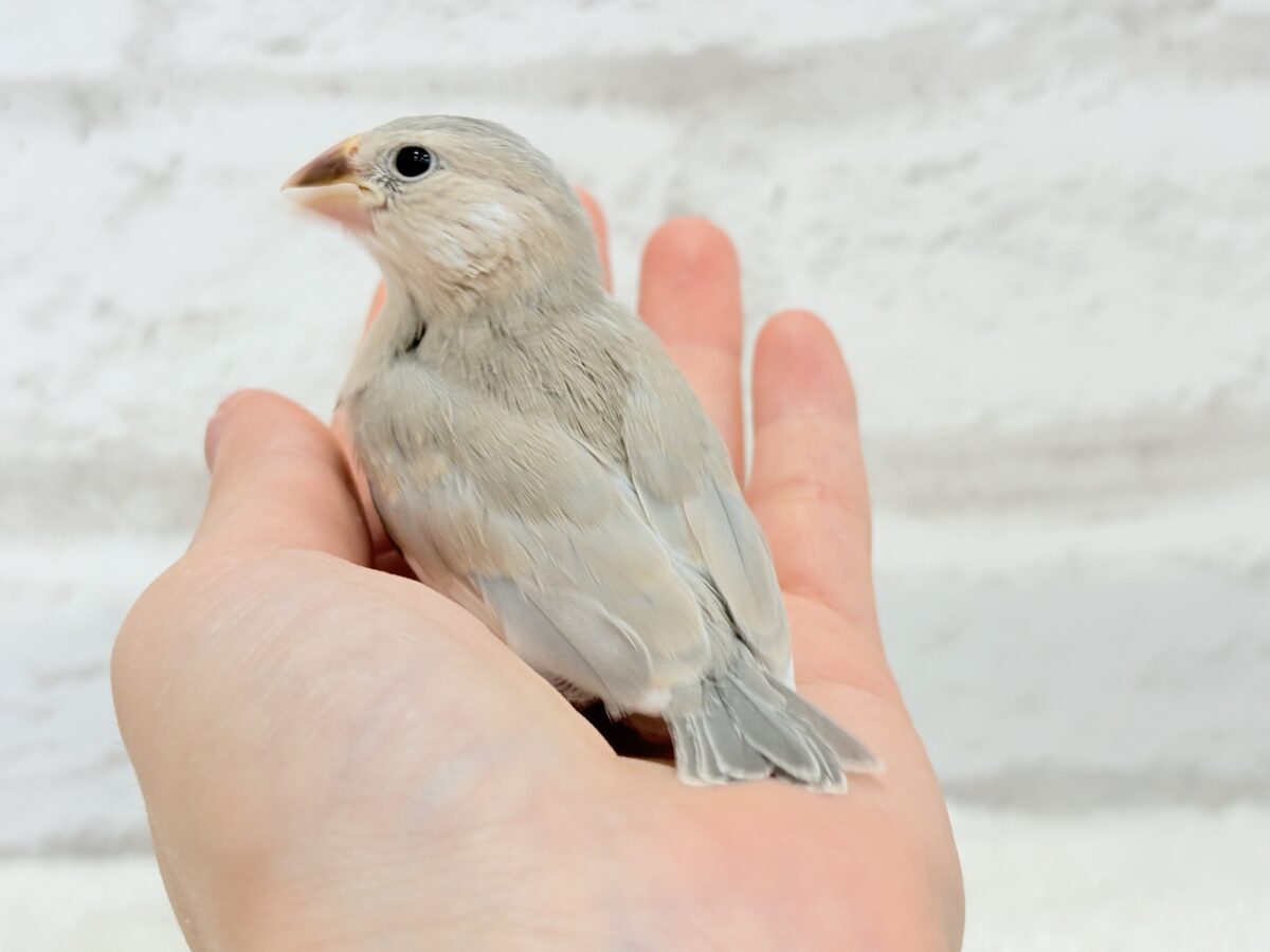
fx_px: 1908
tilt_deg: -6.8
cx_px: 635
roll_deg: +2.8
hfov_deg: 36.8
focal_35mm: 52
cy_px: 476
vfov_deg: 28.0
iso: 32
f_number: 1.6
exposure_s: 1/50
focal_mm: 5.96
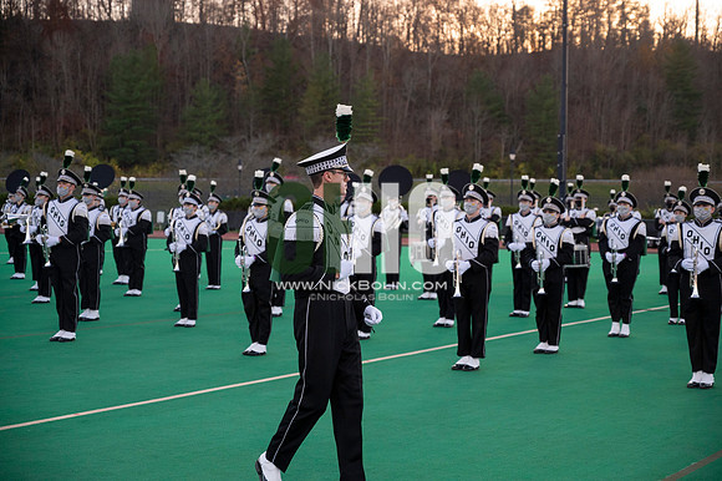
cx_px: 361
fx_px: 1403
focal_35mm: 70
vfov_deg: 19.4
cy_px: 240
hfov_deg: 28.9
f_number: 4
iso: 2000
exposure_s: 1/2000
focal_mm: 70
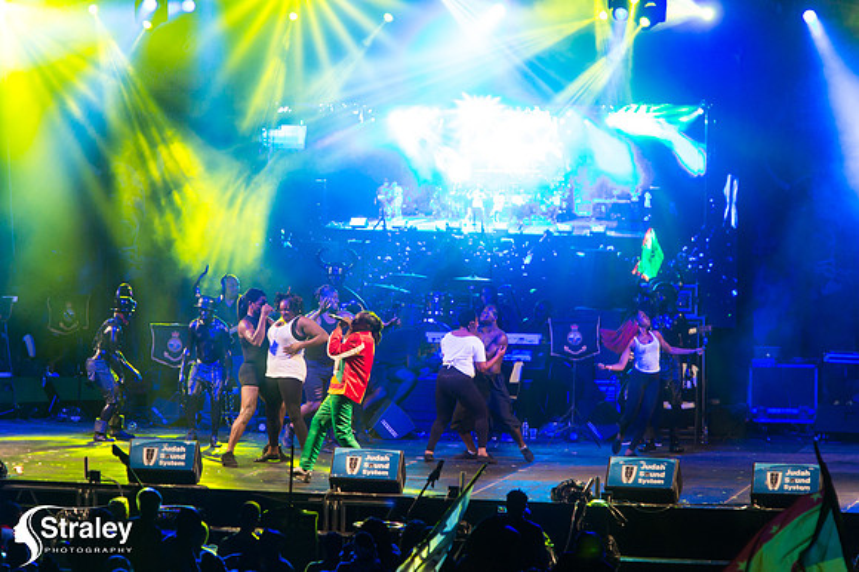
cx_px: 430
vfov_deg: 6.2
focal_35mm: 220
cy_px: 286
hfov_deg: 9.4
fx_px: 5246
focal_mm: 220
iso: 3200
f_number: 5.6
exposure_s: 1/200
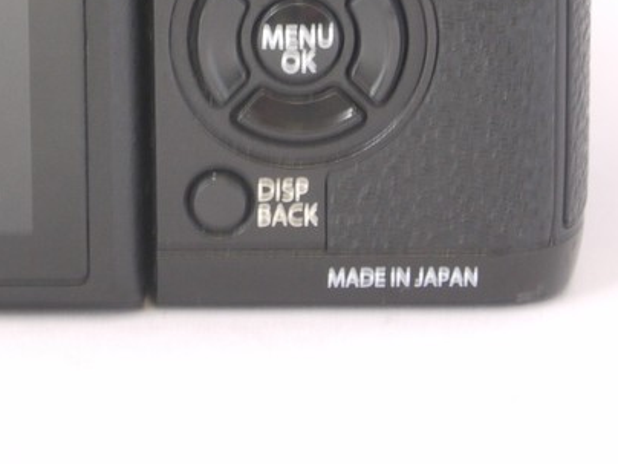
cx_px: -89
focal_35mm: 220
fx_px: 3928
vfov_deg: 6.7
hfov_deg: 8.9
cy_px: -214
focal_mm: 37
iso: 400
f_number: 10
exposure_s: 1/3.2
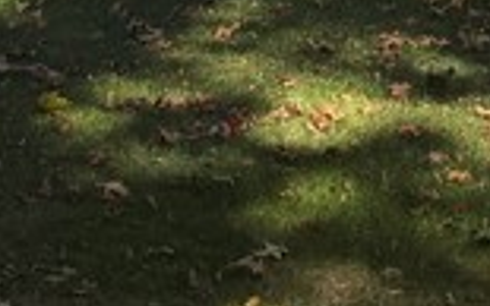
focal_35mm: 168
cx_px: 604
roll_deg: +1.7
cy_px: -539
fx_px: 2244
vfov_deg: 7.1
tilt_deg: -1.0
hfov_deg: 12.2
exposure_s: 1/2232
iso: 80
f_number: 1.78
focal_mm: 6.76
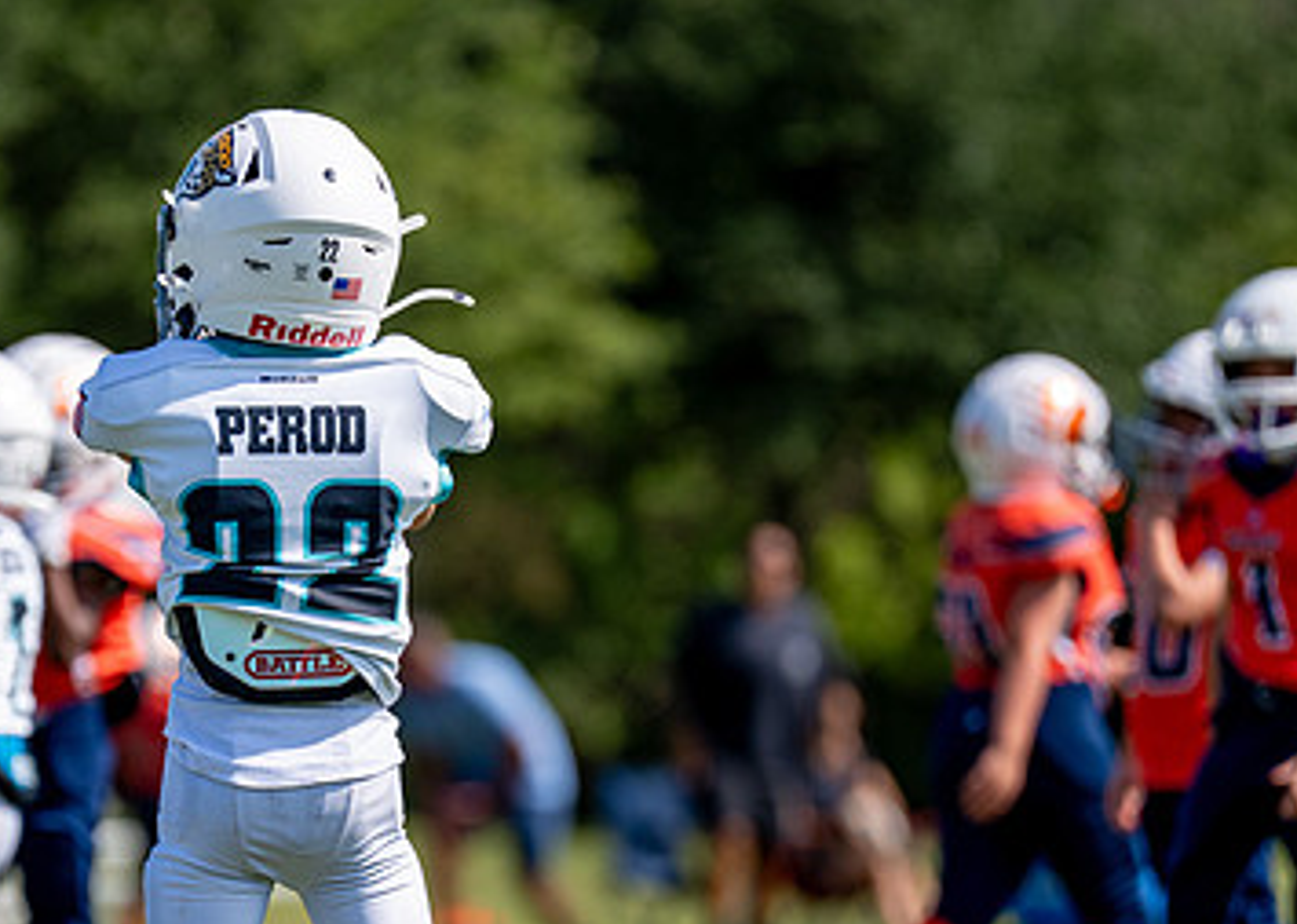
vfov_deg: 3.4
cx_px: 358
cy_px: 704
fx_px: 15459
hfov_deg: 4.8
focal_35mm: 420
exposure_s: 1/4000
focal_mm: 200
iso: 200
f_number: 2.8
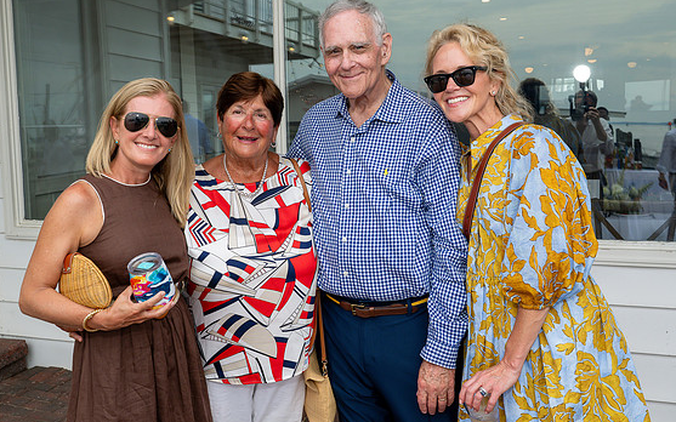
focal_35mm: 40
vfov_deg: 32.0
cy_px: 193
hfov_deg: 49.2
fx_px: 737
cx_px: 304
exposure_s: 1/250
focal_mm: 28.5
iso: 360
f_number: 8
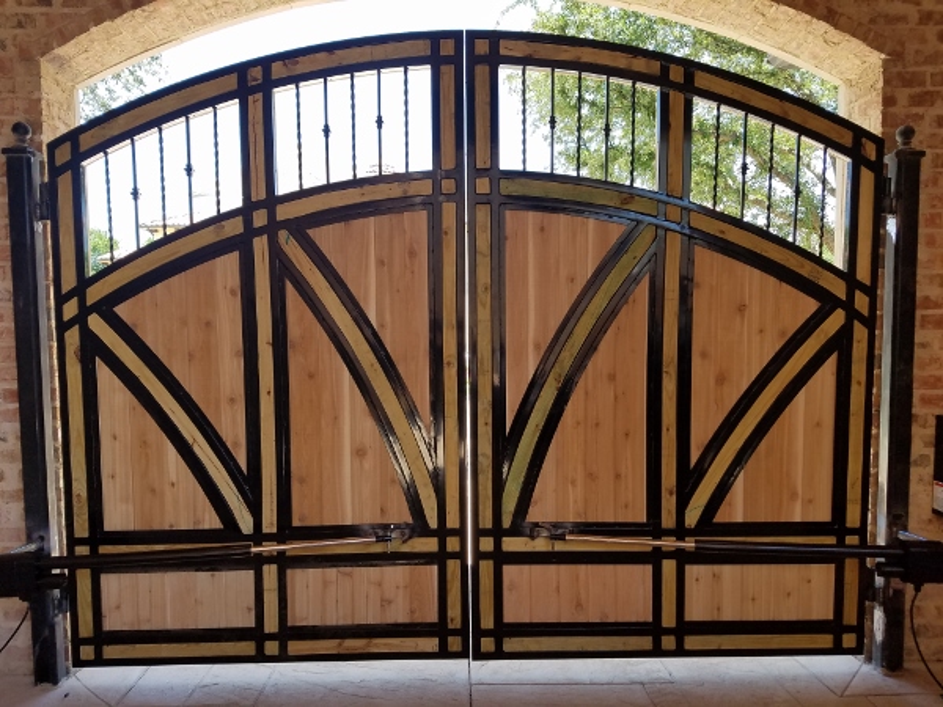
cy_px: 354
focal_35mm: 26
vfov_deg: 53.1
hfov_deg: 67.3
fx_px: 708
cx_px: 472
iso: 50
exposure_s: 1/274
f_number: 1.7
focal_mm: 4.2
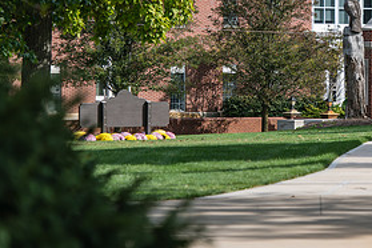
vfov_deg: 4.9
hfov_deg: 7.3
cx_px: 352
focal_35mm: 281
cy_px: 37
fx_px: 2903
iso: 64
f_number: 3.5
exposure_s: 1/640
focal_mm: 135
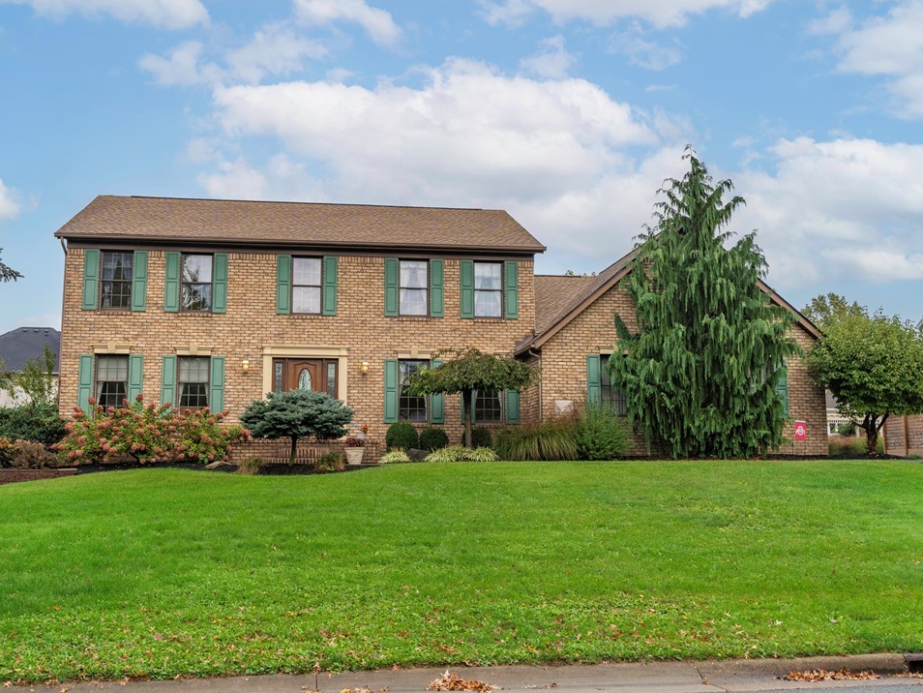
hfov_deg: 52.5
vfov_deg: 40.7
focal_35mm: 35
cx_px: 412
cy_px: 348
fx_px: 933
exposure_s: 1/1600
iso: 250
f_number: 8
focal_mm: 32
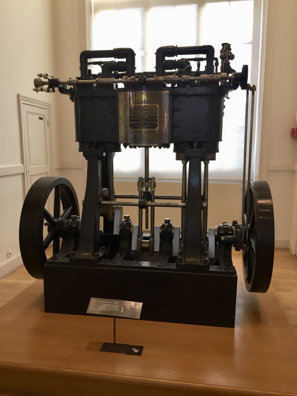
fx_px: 332
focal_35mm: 29
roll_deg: -0.6
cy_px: 198
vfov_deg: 61.7
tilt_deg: -8.1
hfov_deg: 48.2
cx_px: 148
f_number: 2.2
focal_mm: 4.15
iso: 50
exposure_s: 1/33
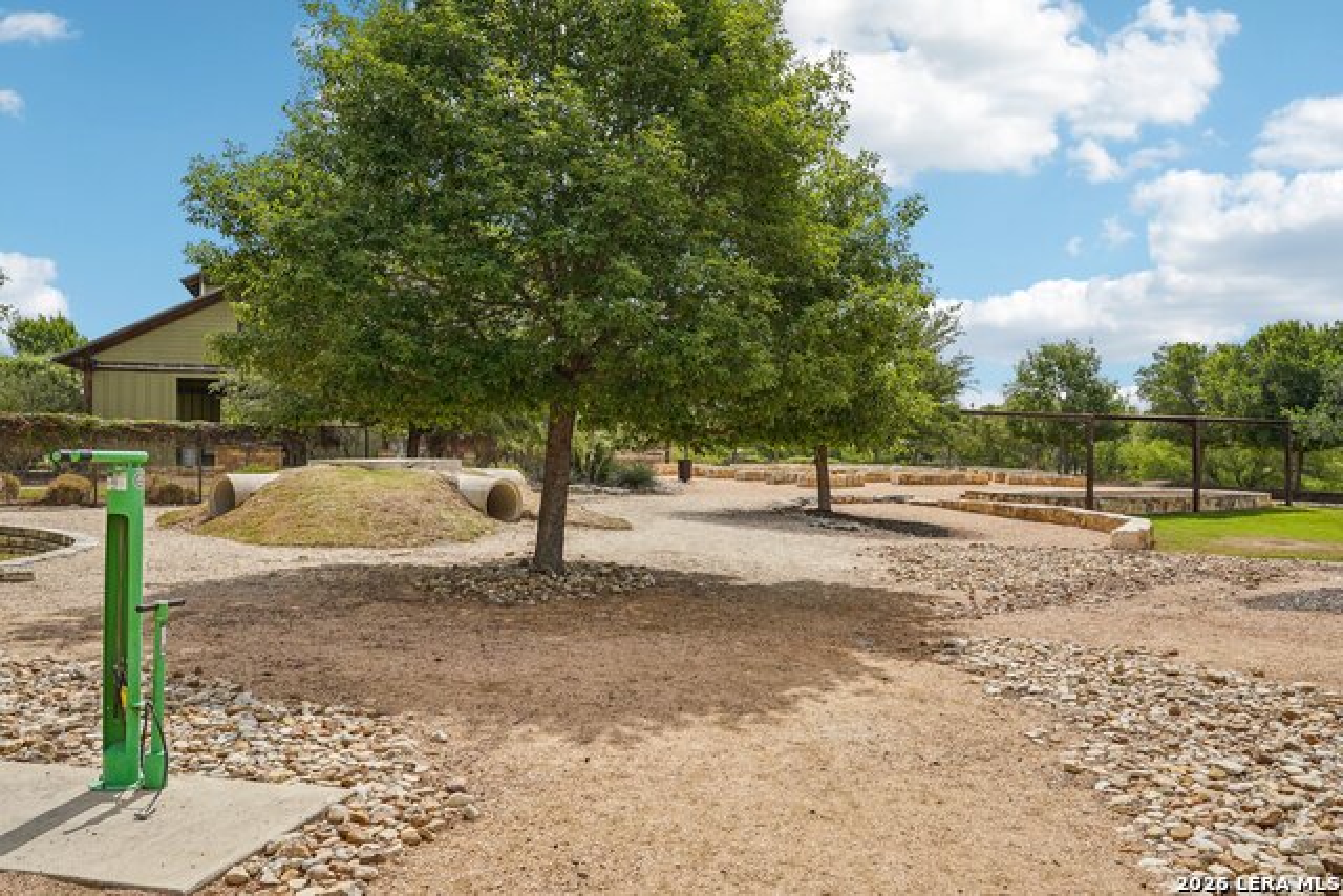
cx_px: 672
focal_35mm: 29
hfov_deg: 63.6
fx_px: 1082
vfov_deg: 45.0
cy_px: 448
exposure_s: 1/200
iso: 100
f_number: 8
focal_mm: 29
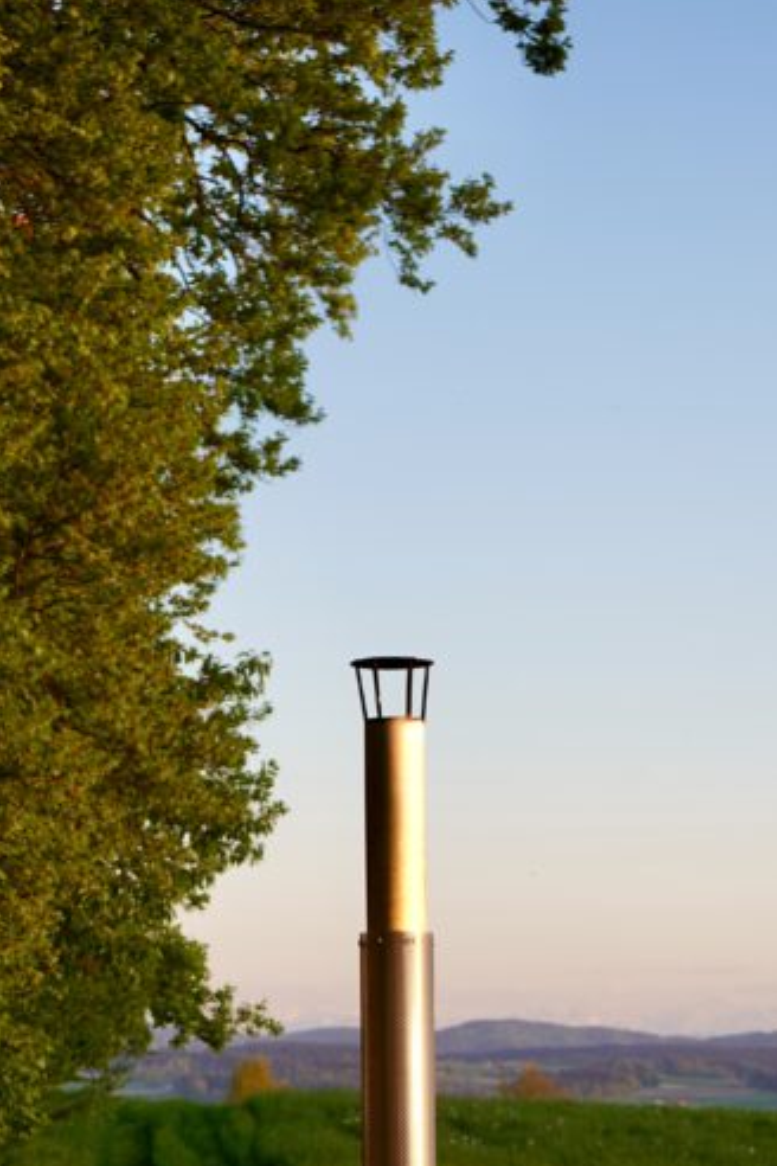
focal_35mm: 102
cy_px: 1202
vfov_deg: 19.4
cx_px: 539
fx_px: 3302
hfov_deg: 13.4
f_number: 5
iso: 100
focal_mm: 49
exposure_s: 1/80
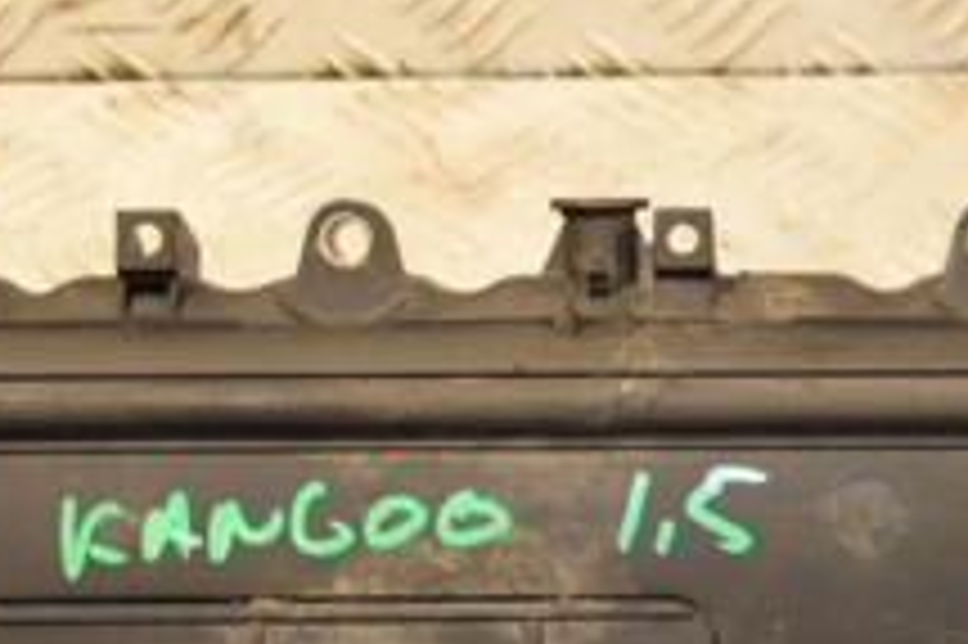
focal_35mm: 159
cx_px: 711
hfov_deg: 12.9
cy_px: 270
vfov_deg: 8.6
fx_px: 4272
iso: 800
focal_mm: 38
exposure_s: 1/125
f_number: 5
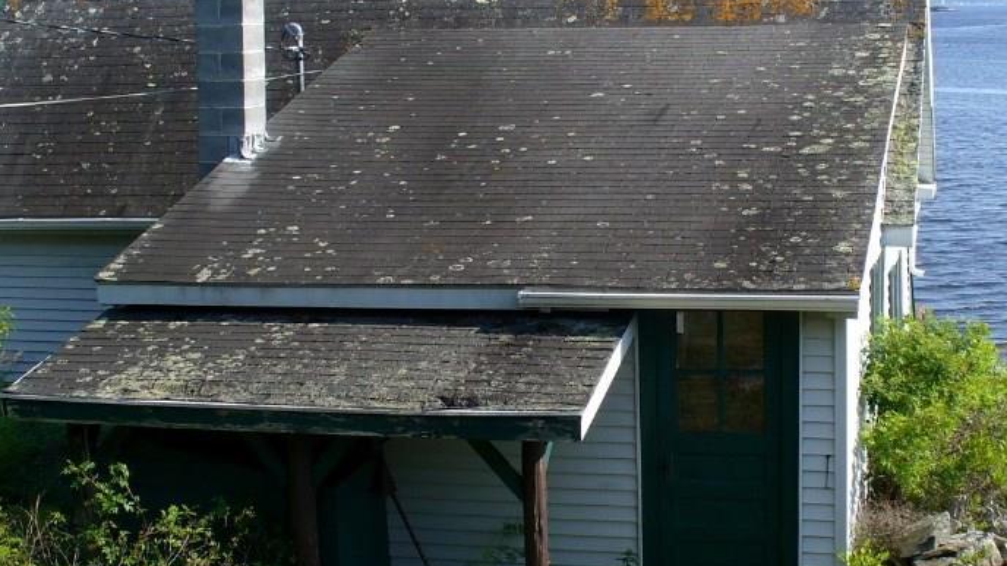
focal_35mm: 60
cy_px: 253
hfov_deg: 34.8
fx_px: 1602
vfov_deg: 20.0
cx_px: 609
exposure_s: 1/250
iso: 80
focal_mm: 6.1
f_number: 5.6
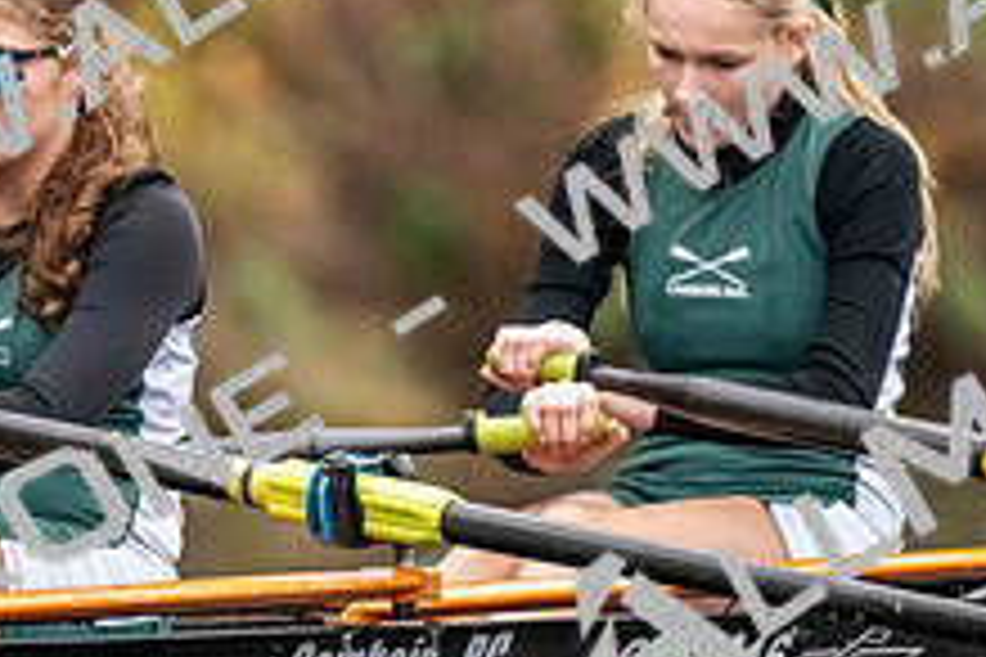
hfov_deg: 1.3
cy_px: 340
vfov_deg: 0.9
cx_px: 189
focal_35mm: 1592
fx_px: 43600
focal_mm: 600
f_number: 4
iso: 6400
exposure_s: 1/2500
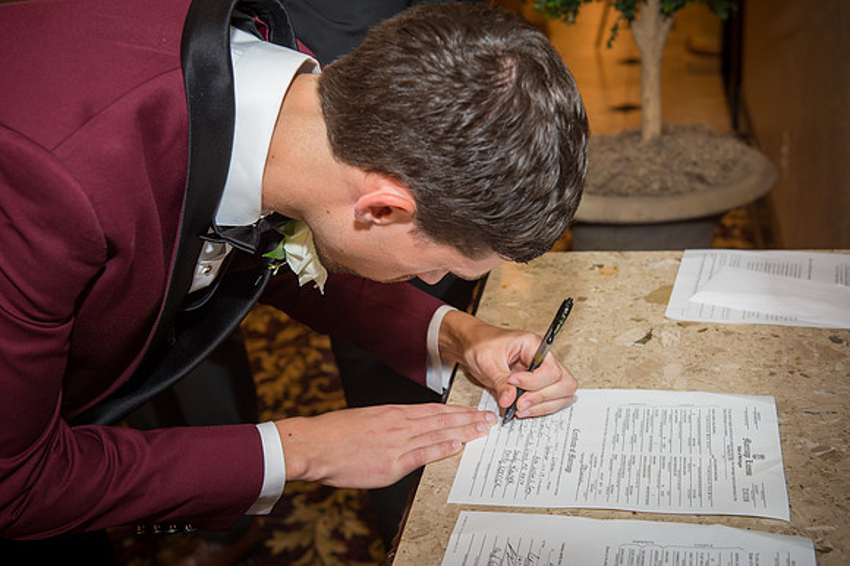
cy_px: 283
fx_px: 1180
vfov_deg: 27.0
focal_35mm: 50
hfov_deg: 39.6
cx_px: 425
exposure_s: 1/90
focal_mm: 50
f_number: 4.8
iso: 800
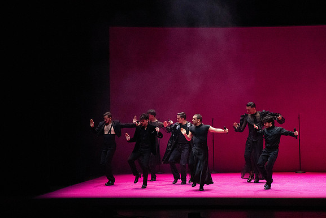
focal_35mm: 176
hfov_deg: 11.7
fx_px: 1594
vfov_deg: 7.8
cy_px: 109
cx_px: 163
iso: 25600
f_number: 9
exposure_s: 1/400
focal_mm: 175
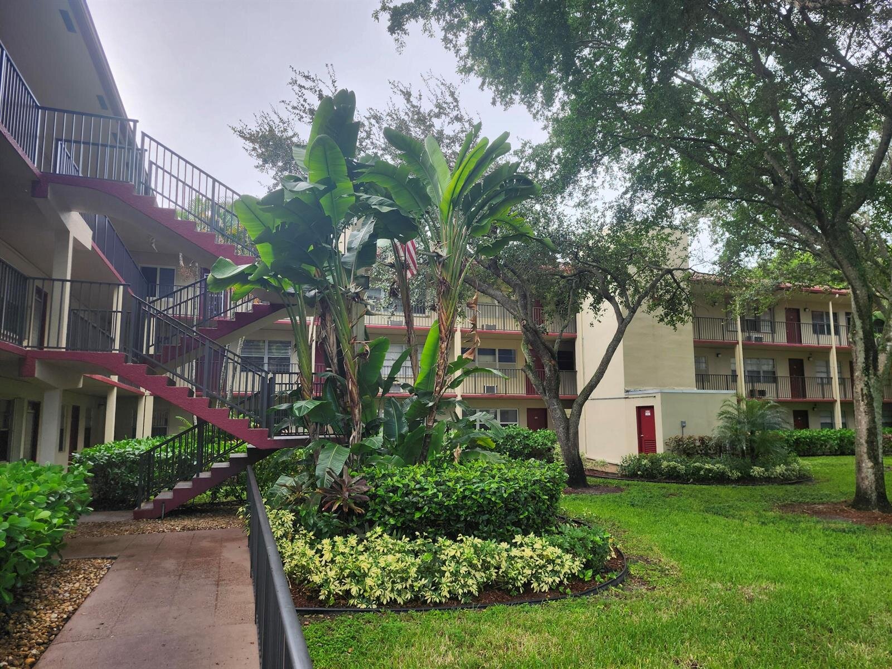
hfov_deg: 73.9
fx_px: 593
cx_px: 446
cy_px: 334
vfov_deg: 58.9
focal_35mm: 23
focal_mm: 5.54
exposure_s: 1/180
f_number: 1.8
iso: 50
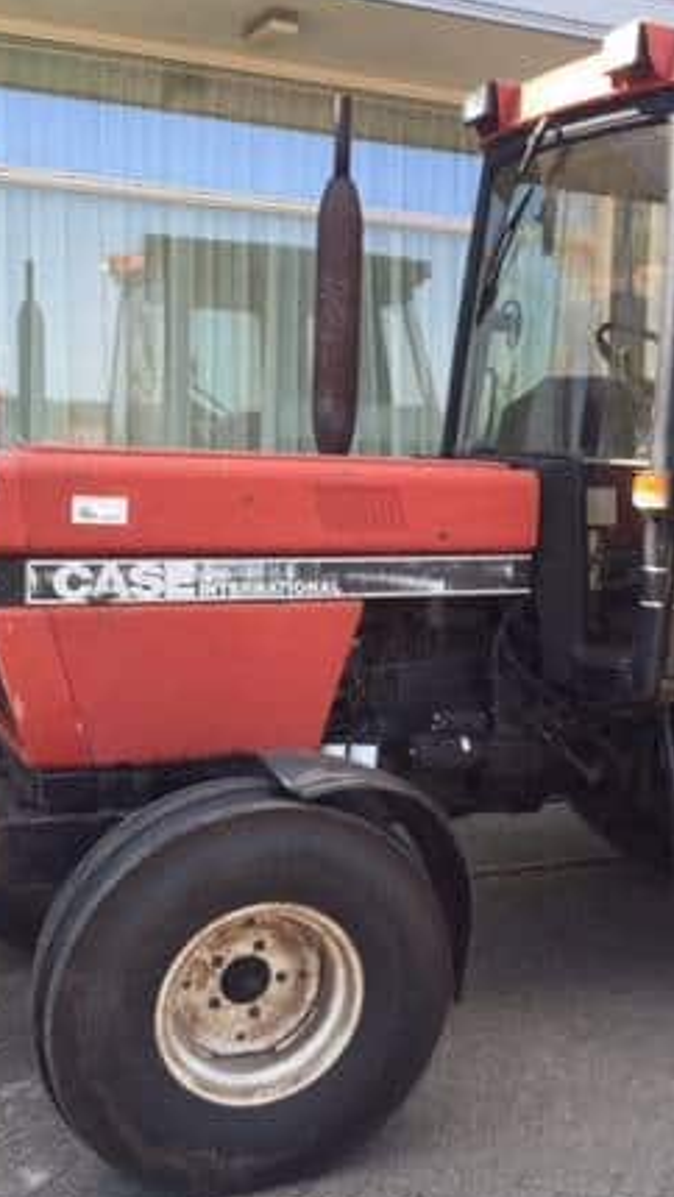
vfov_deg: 43.7
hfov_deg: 25.0
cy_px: 612
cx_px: 543
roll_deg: -2.8
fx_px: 1493
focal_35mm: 47
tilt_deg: -6.0
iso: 32
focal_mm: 4.15
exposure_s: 1/319
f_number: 2.2
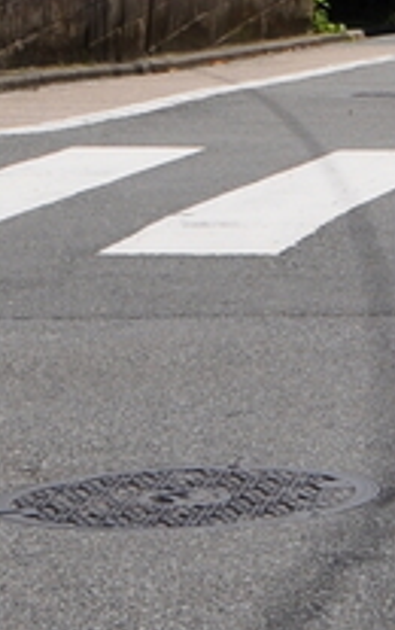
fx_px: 4549
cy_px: -26
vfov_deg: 7.9
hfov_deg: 4.9
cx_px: 678
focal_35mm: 265
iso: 200
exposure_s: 1/400
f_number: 11
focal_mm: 30
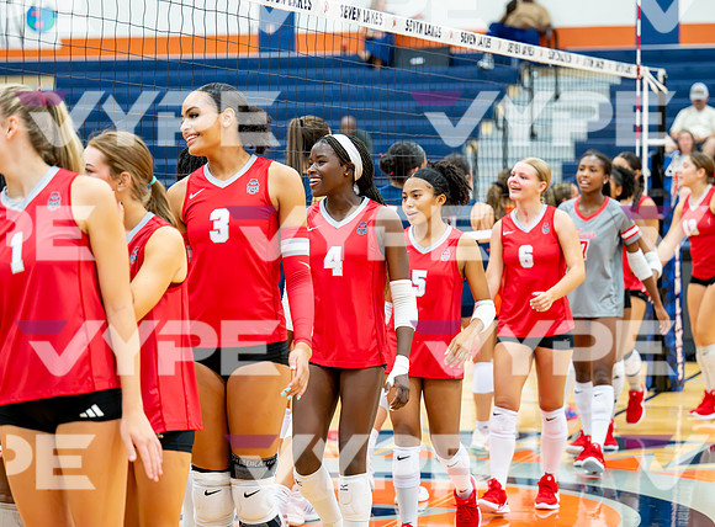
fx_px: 1980
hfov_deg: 20.5
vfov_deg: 15.2
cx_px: 358
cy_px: 264
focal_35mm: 96
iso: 6400
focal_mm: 90
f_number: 2.8
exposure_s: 1/800
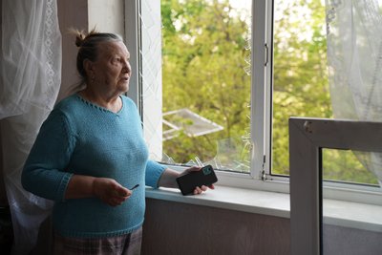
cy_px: 128
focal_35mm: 47
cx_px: 191
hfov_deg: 41.9
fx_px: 499
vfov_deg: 28.7
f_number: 3.5
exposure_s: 1/80
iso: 100
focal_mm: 47
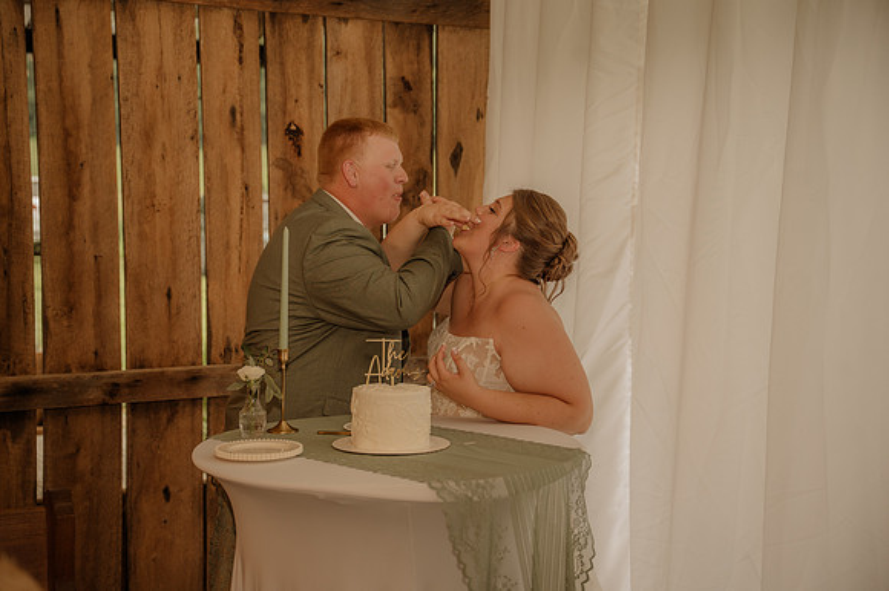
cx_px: 444
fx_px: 1308
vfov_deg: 25.5
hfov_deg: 37.5
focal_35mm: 53
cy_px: 296
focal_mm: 53
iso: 500
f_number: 3.2
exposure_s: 1/200
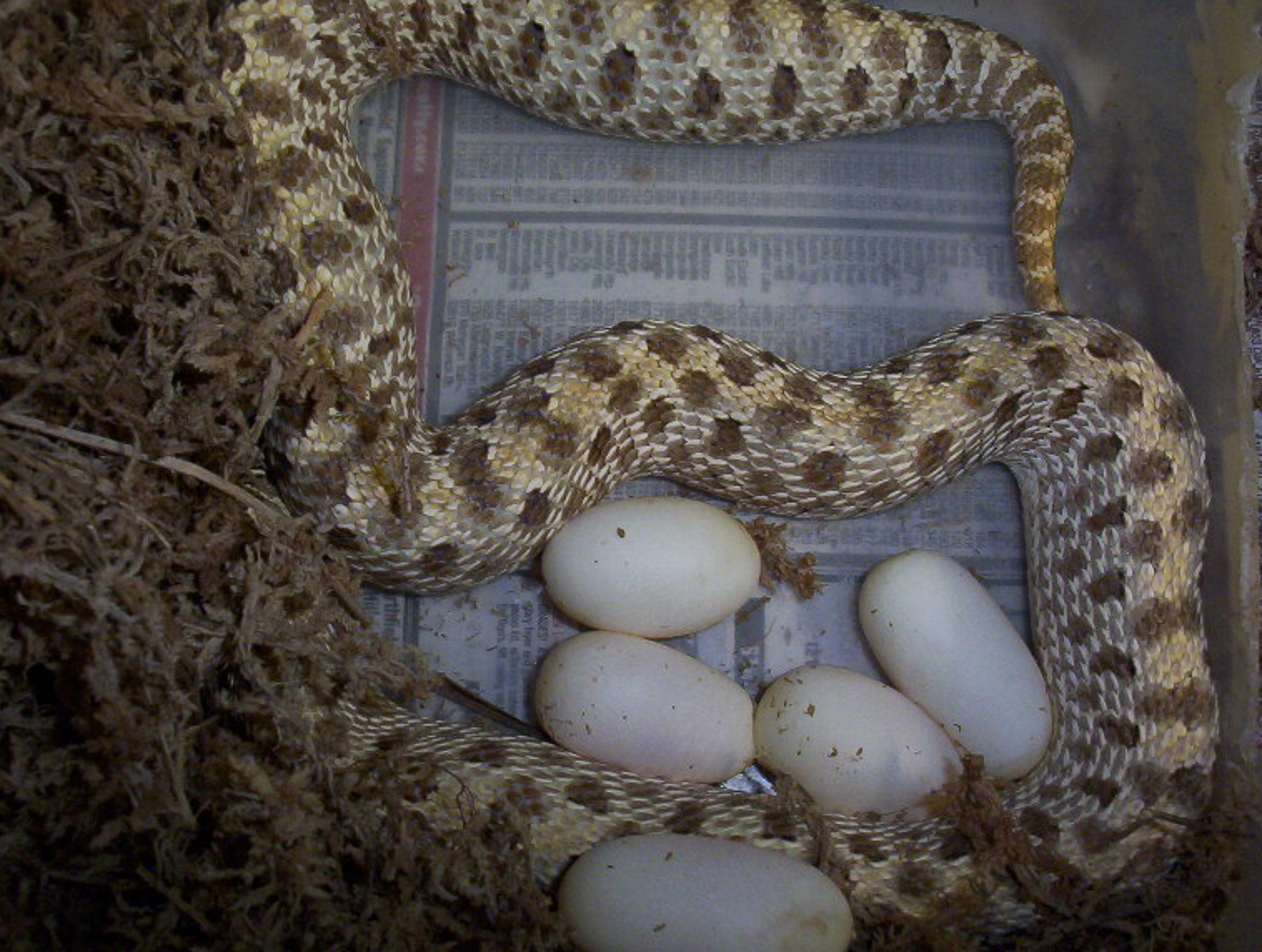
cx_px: 629
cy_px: 444
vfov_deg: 34.5
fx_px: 1535
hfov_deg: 44.7
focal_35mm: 42
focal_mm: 6
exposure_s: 1/30
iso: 140
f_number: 4.5
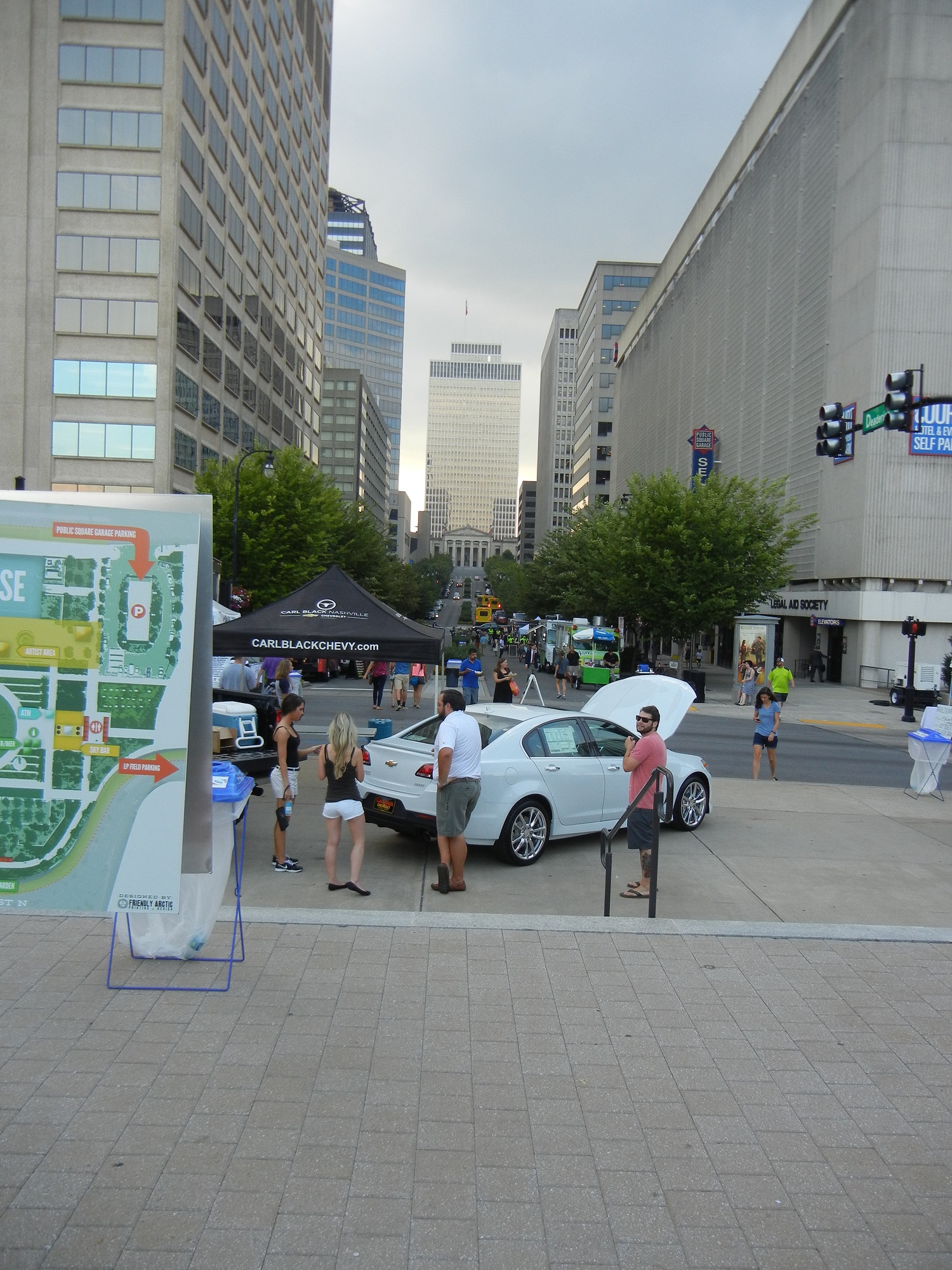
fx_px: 1100
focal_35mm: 30
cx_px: 476
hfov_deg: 46.8
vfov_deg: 60.0
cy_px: 635
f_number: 3.5
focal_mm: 5.4
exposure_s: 1/220
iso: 160
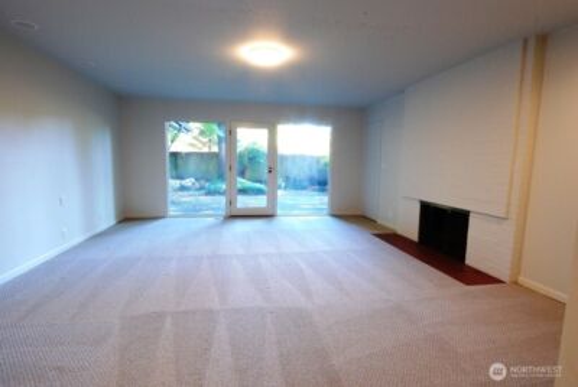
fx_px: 289
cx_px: 289
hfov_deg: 89.9
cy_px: 194
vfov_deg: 67.6
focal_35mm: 18
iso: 1250
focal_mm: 12
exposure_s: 1
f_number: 22
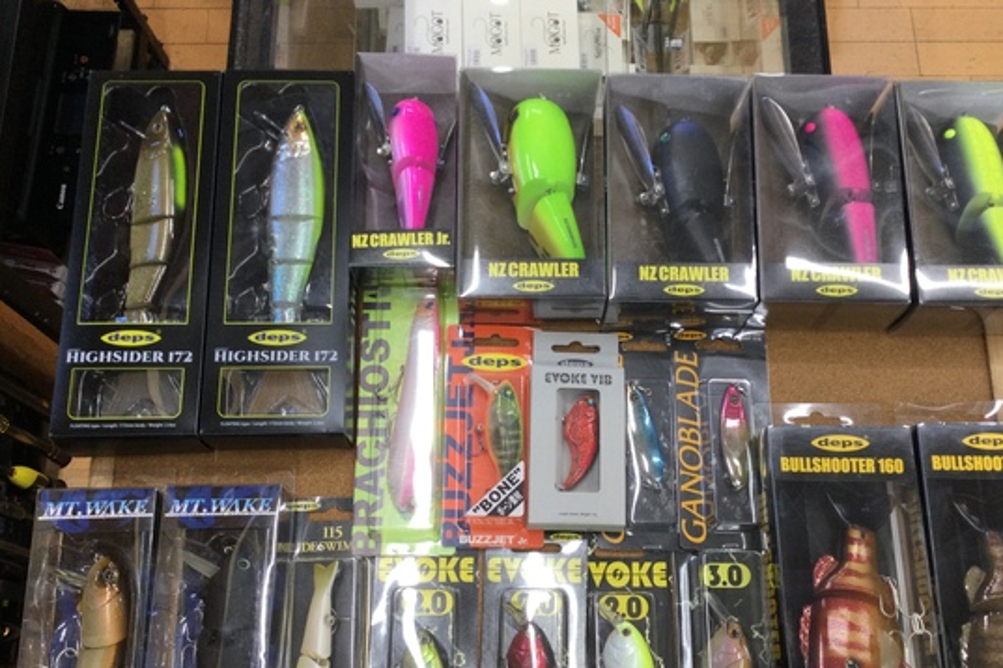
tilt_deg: -74.2
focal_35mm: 36
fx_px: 1003
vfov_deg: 36.7
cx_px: 545
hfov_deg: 53.1
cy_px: 409
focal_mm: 3.3
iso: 25
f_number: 2.4
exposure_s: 1/30
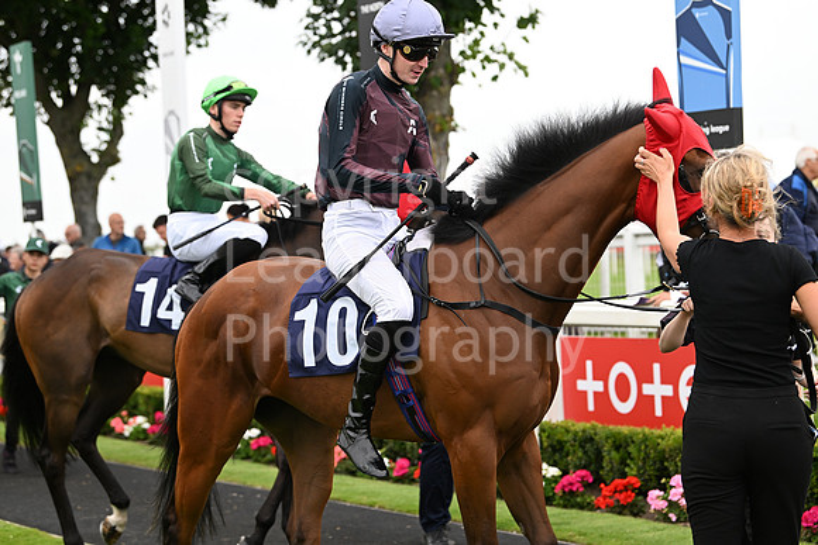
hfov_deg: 20.8
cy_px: 272
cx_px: 409
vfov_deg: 14.0
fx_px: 2227
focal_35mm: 98
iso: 800
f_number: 4.5
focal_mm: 98
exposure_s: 1/500
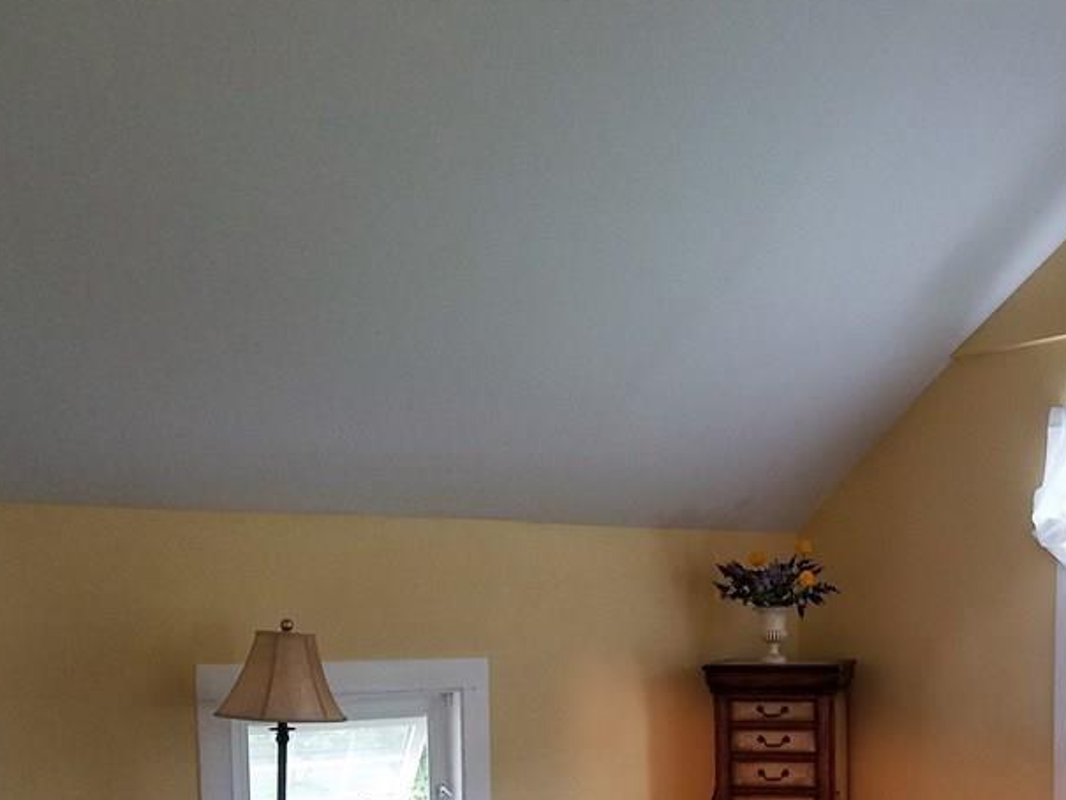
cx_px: 879
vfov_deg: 31.8
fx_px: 1355
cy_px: 664
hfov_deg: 40.8
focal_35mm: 44
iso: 160
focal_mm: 4.2
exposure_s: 1/24
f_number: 1.7
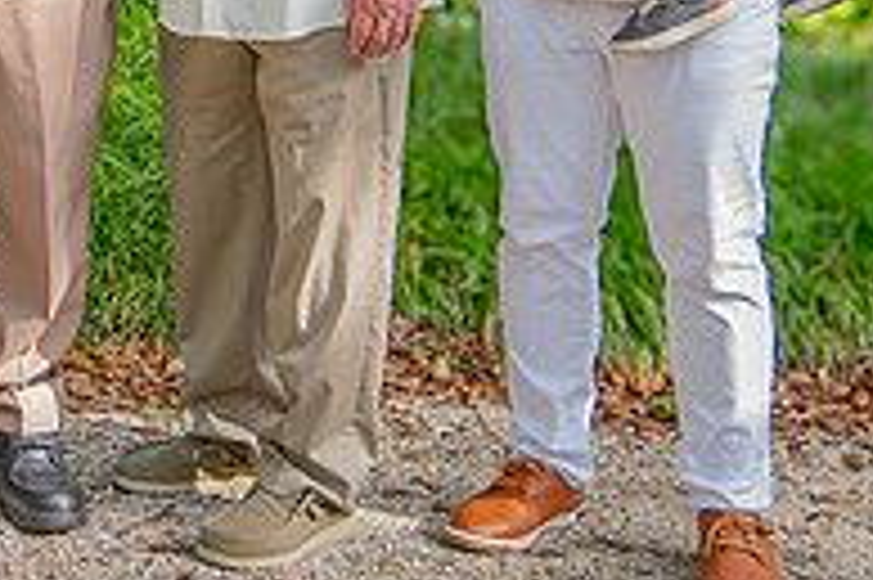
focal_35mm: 117
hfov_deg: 16.9
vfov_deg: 11.3
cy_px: -215
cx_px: -97
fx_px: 2835
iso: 500
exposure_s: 1/250
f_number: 4
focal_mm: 38
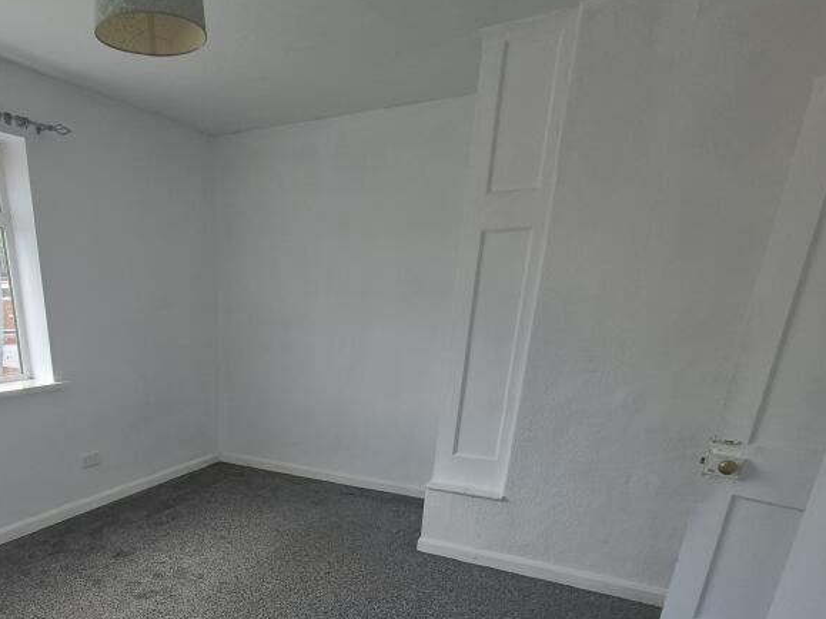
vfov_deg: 54.3
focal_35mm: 23
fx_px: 549
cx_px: 270
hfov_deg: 71.6
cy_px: 508
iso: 64
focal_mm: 1.74
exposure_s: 1/100
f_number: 2.2
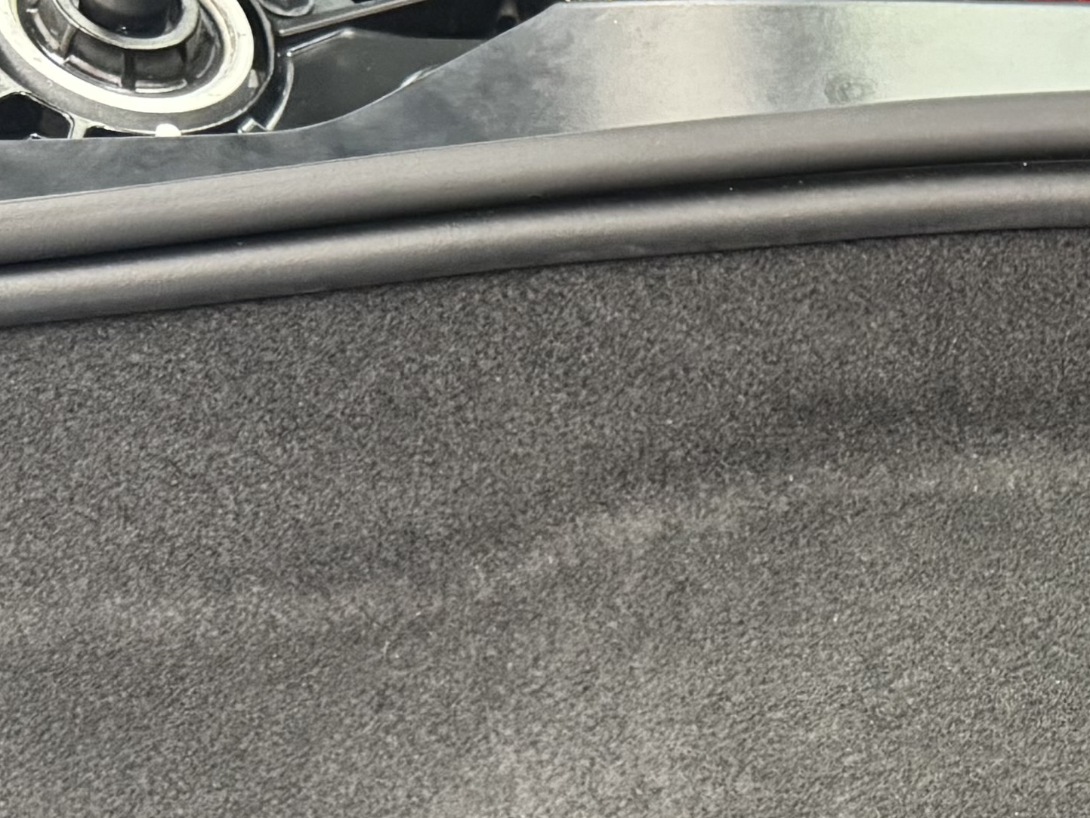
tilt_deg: -62.4
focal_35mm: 95
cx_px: 1595
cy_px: 1318
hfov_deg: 18.5
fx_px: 2991
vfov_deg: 14.3
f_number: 1.78
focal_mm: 6.76
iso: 640
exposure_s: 1/60
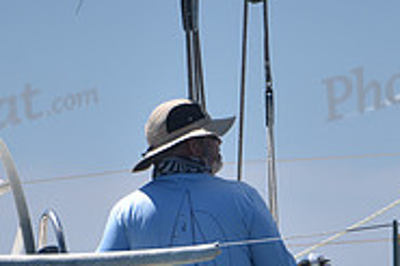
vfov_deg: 2.2
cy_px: 408
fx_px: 6971
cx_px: 212
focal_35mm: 628
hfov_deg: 3.3
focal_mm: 200
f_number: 4
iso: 200
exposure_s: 1/1000
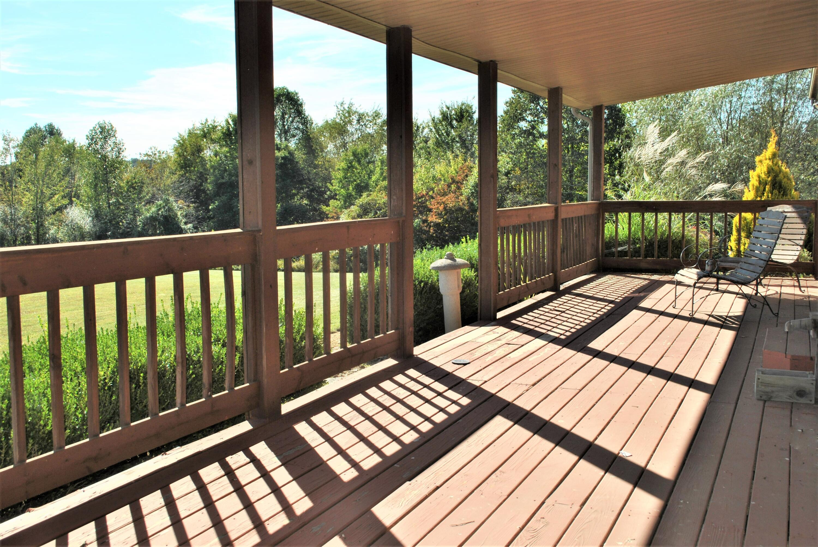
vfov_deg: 37.0
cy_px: 274
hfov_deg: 53.1
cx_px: 409
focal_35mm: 36
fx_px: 819
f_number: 9
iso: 100
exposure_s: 1/200
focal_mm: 24
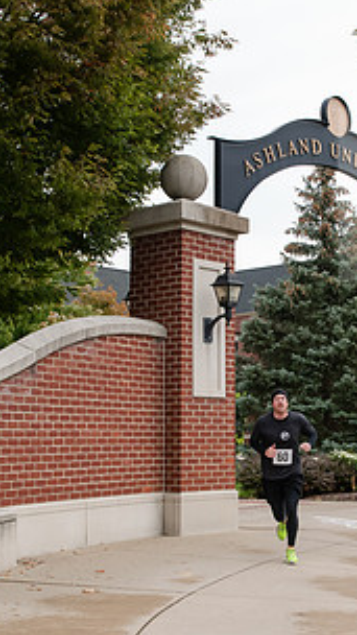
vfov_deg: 32.8
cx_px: 276
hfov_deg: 18.7
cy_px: 360
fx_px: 1077
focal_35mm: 64
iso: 640
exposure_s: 1/400
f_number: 6.3
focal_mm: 32
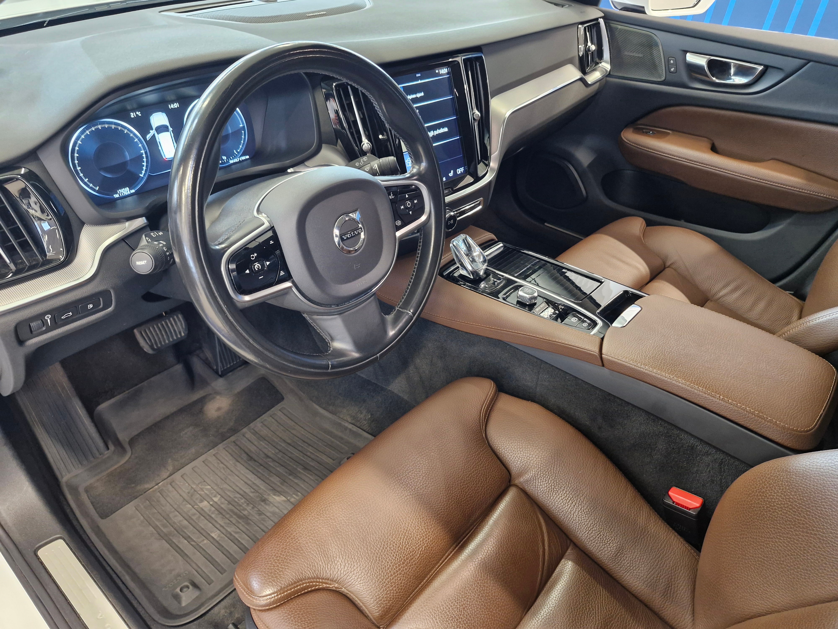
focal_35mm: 23
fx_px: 557
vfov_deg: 58.9
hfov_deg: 73.9
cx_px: 419
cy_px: 314
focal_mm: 5.54
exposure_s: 1/50
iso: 500
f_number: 1.8
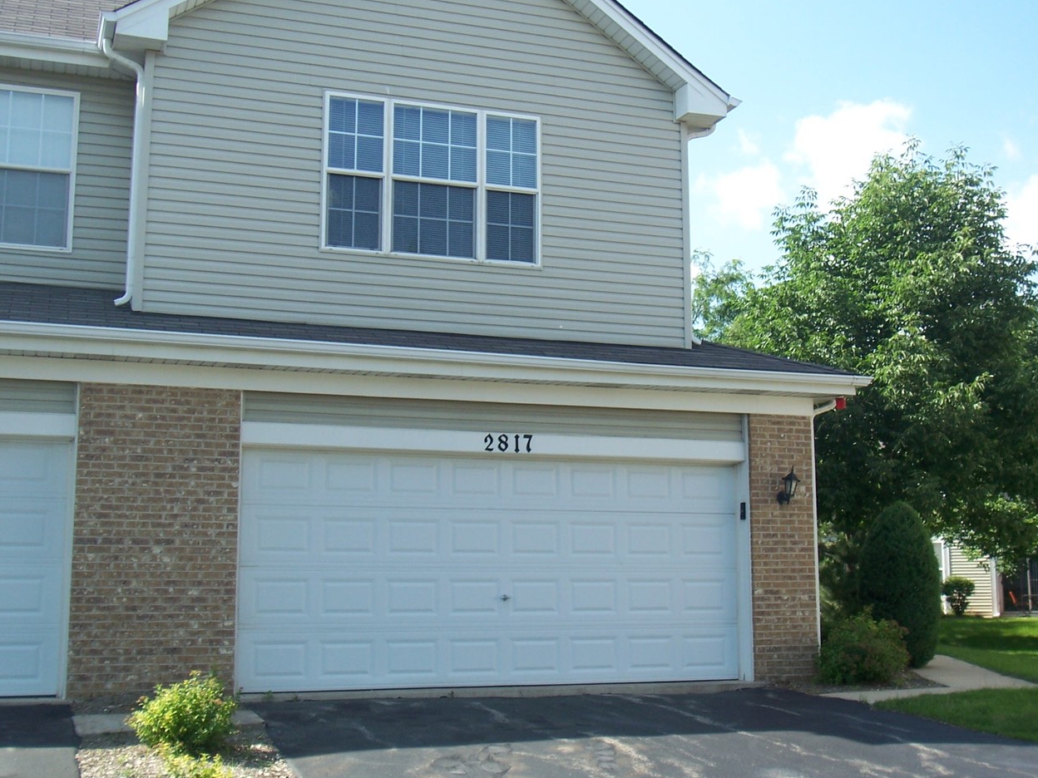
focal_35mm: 45
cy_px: 386
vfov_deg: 32.2
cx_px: 566
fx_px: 1349
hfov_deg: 42.0
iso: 64
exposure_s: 1/250
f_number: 3.9
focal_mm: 6.4
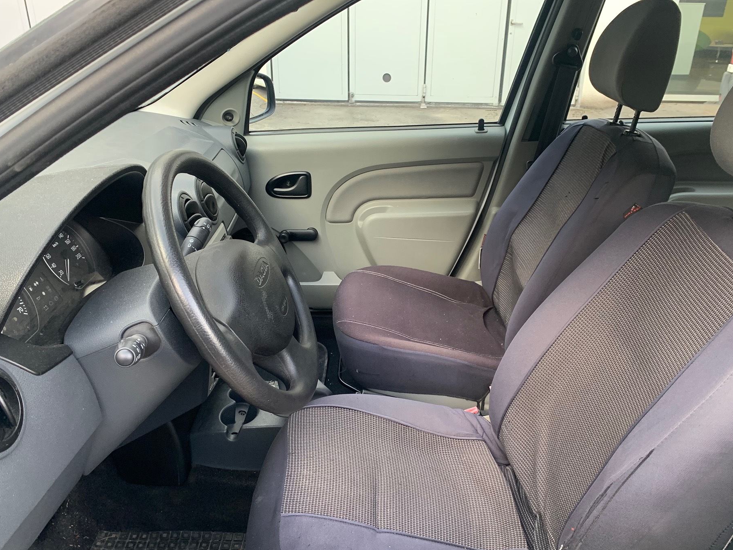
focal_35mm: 29
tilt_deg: -28.2
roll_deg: -1.9
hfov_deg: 61.6
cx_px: 385
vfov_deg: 48.2
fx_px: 614
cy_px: 306
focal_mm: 4.25
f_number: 1.8
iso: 100
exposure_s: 1/60
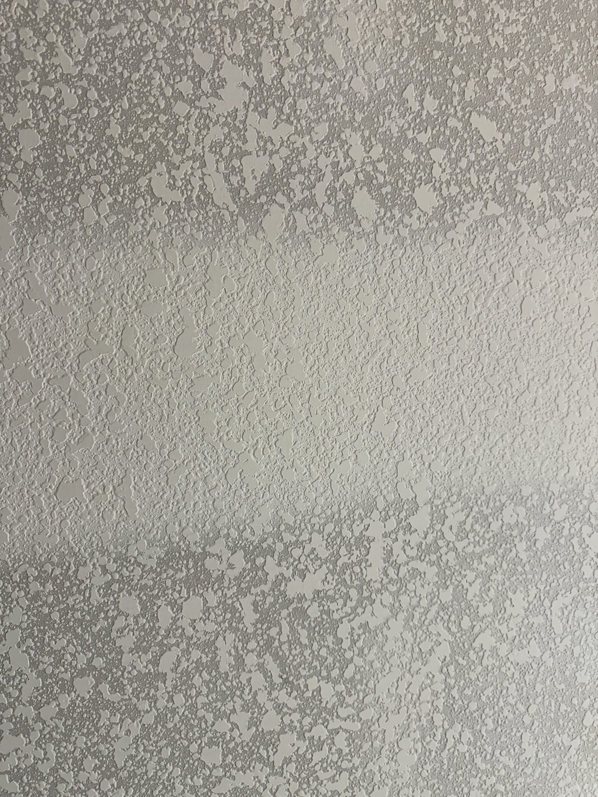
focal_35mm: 24
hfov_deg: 56.8
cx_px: 299
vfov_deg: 71.6
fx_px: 553
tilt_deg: -5.1
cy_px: 398
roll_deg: +2.3
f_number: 1.78
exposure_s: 1/120
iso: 125
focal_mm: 6.86
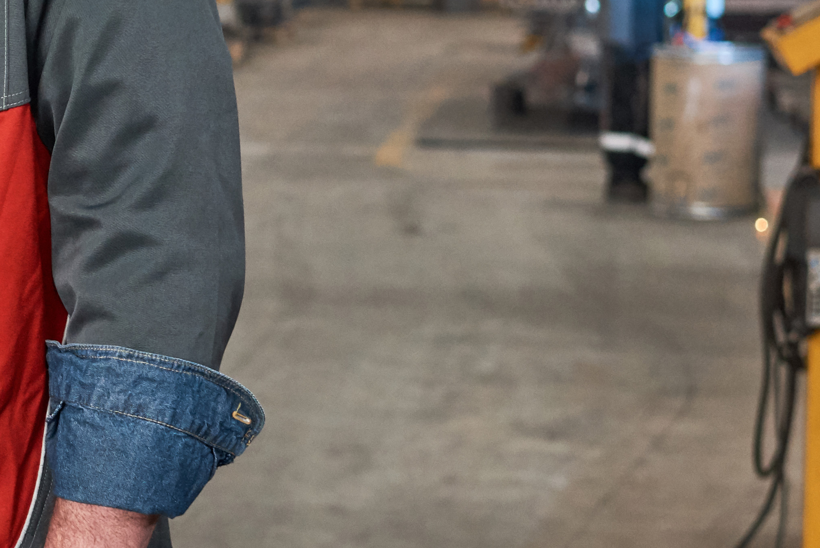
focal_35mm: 127
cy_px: 91
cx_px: -344
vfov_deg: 10.8
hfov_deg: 15.1
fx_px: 2894
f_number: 3.2
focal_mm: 35
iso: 800
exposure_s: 1/160
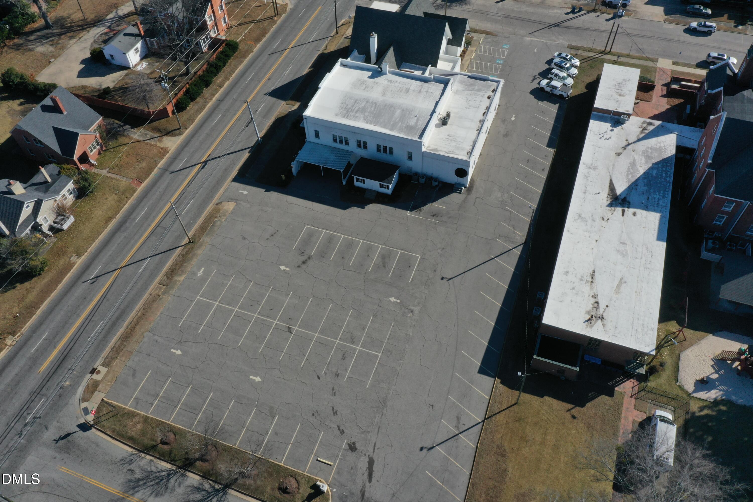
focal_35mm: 28
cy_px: 251
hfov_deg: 65.5
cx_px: 376
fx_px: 586
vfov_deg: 46.4
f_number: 11
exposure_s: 1/200
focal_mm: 10.26
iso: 100
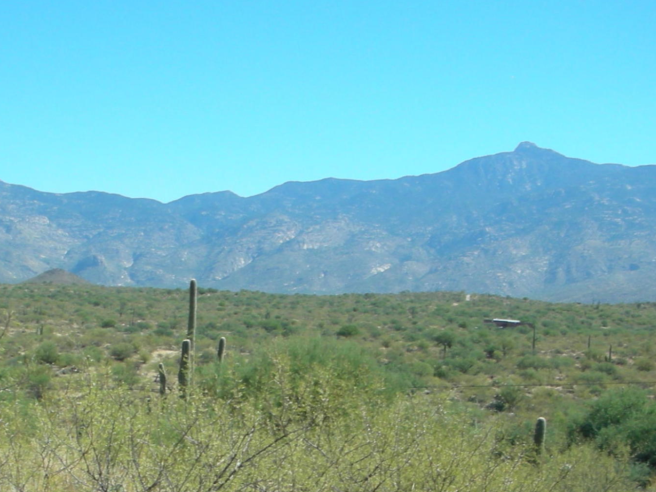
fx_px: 1478
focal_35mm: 78
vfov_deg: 18.5
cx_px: 210
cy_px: 468
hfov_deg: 24.9
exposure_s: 1/74.1
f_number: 8.5
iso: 50
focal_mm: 5.8
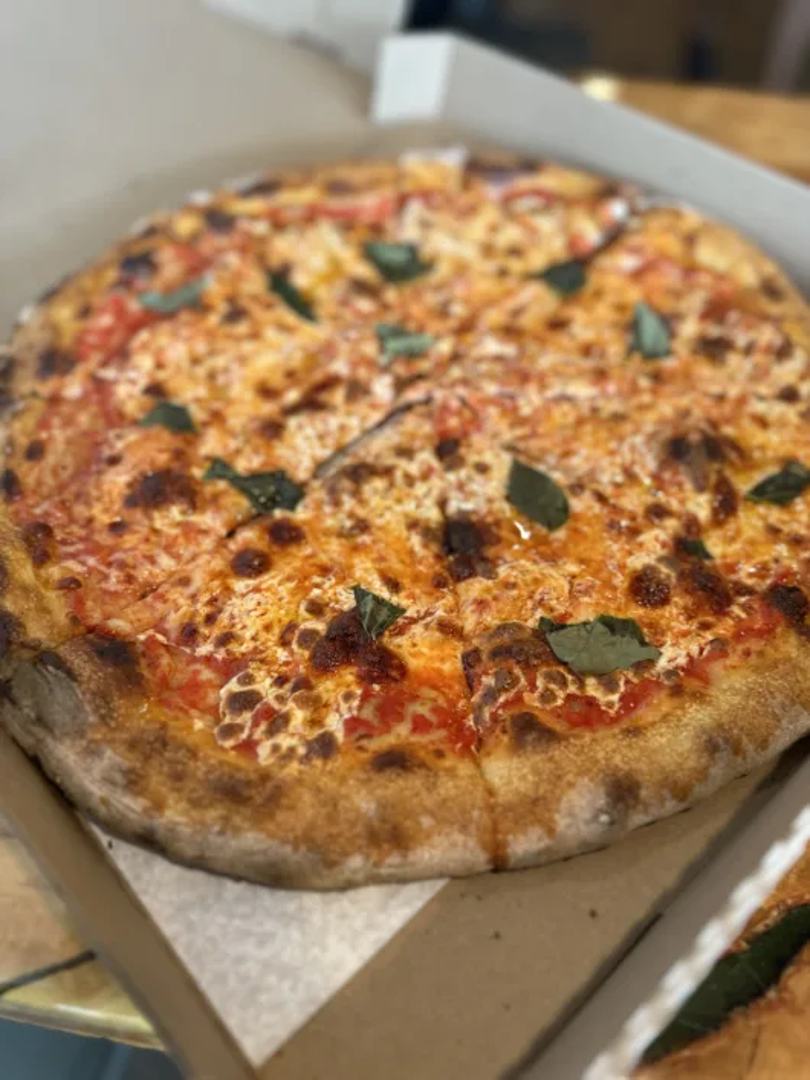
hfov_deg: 56.8
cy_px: 540
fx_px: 749
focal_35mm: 24
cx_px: 405
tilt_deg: -51.4
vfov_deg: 71.6
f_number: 1.78
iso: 125
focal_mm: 6.86
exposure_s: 1/60
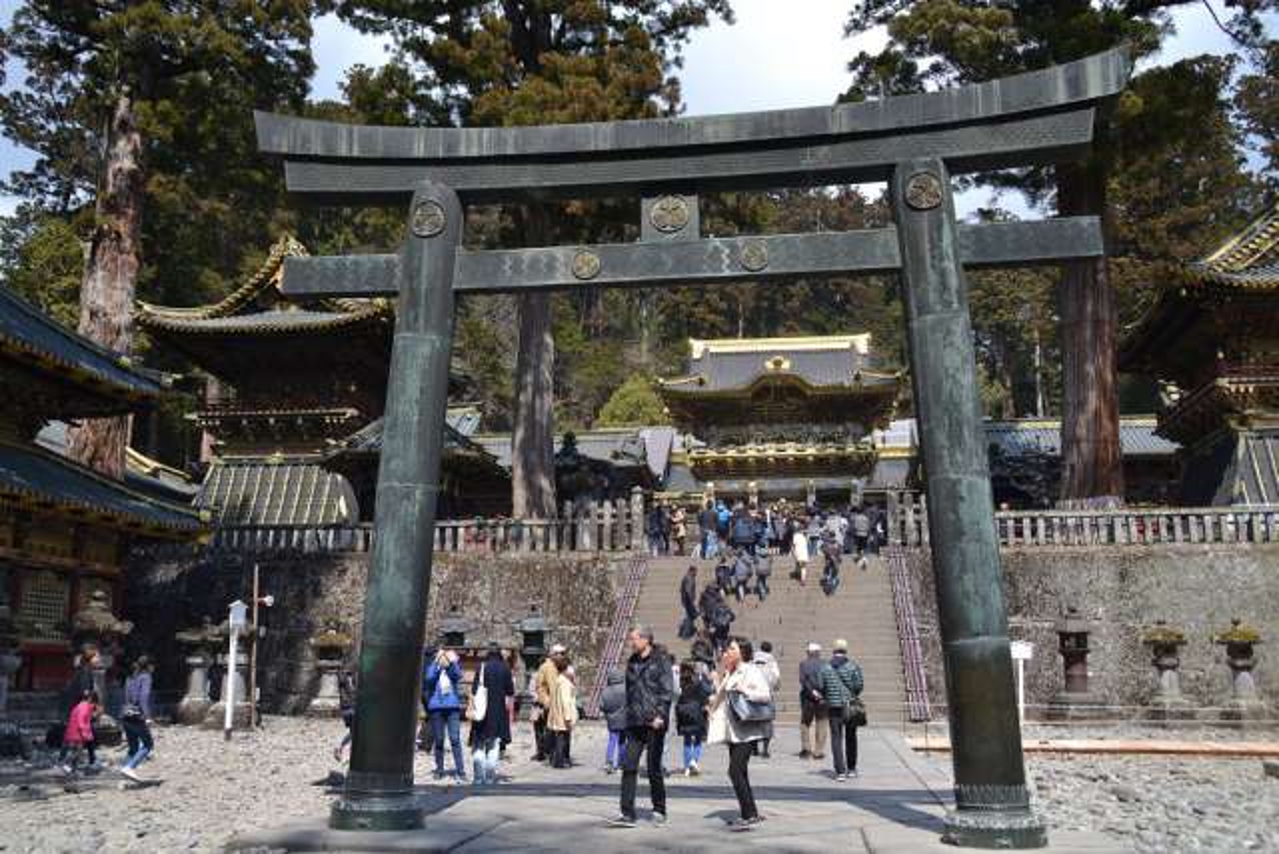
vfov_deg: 40.0
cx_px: 640
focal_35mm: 33
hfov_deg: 57.2
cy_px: 427
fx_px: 1173
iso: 400
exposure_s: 1/1250
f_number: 5.6
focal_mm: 22
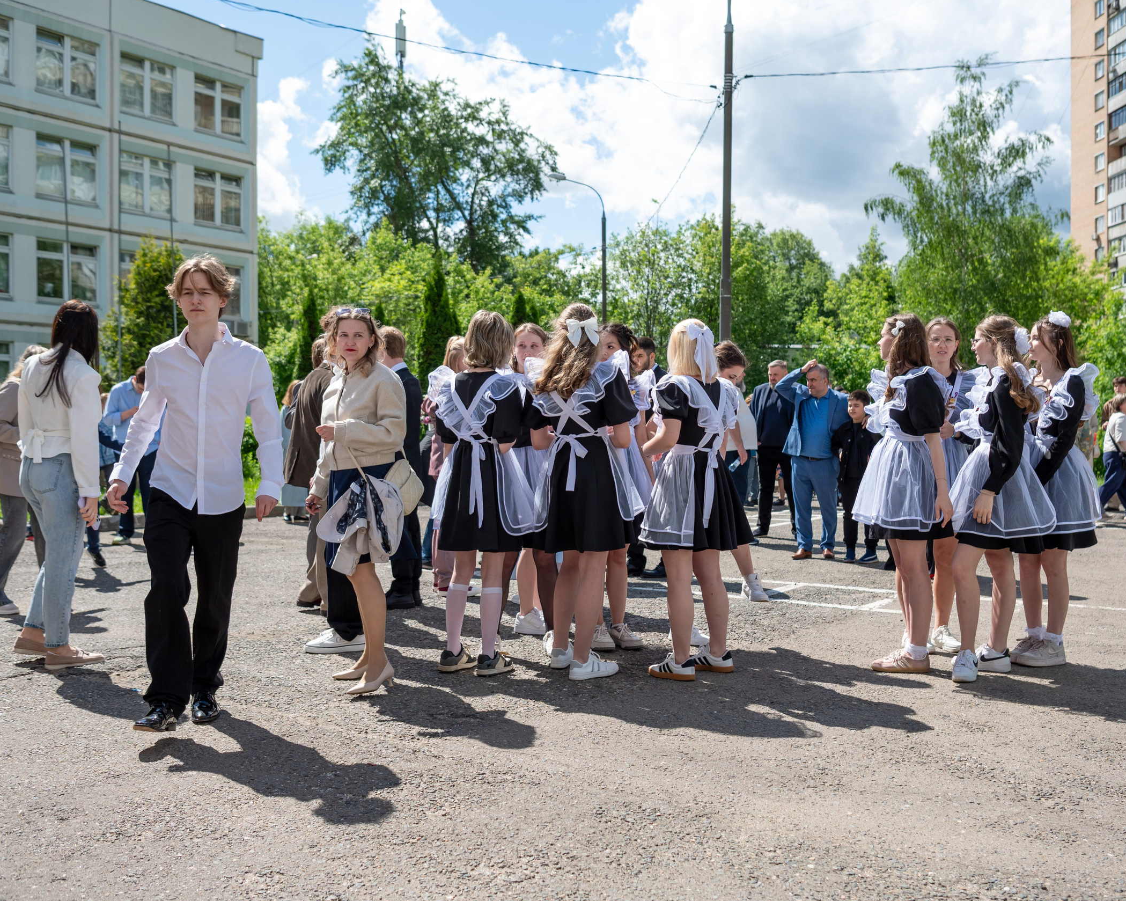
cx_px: 608
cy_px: 447
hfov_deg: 49.0
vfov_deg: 40.1
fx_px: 1233
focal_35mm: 37
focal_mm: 32
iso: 160
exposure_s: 1/2000
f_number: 3.5
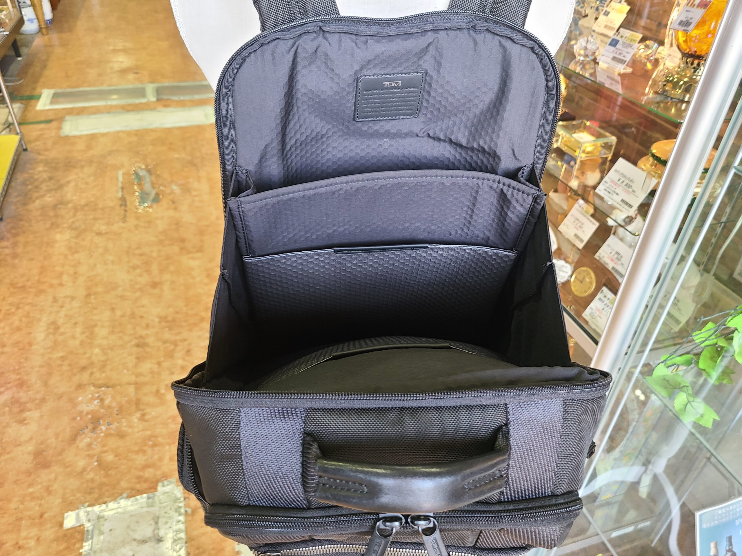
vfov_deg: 53.1
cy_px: 278
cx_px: 371
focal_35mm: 26
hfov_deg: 67.3
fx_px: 557
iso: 125
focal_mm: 5.4
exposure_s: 1/50
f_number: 1.8
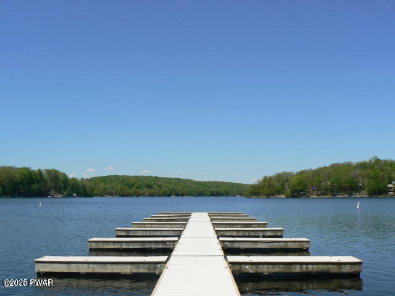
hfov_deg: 51.4
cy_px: 148
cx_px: 198
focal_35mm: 36
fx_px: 411
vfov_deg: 39.7
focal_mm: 6
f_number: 6.3
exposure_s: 1/400
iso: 80
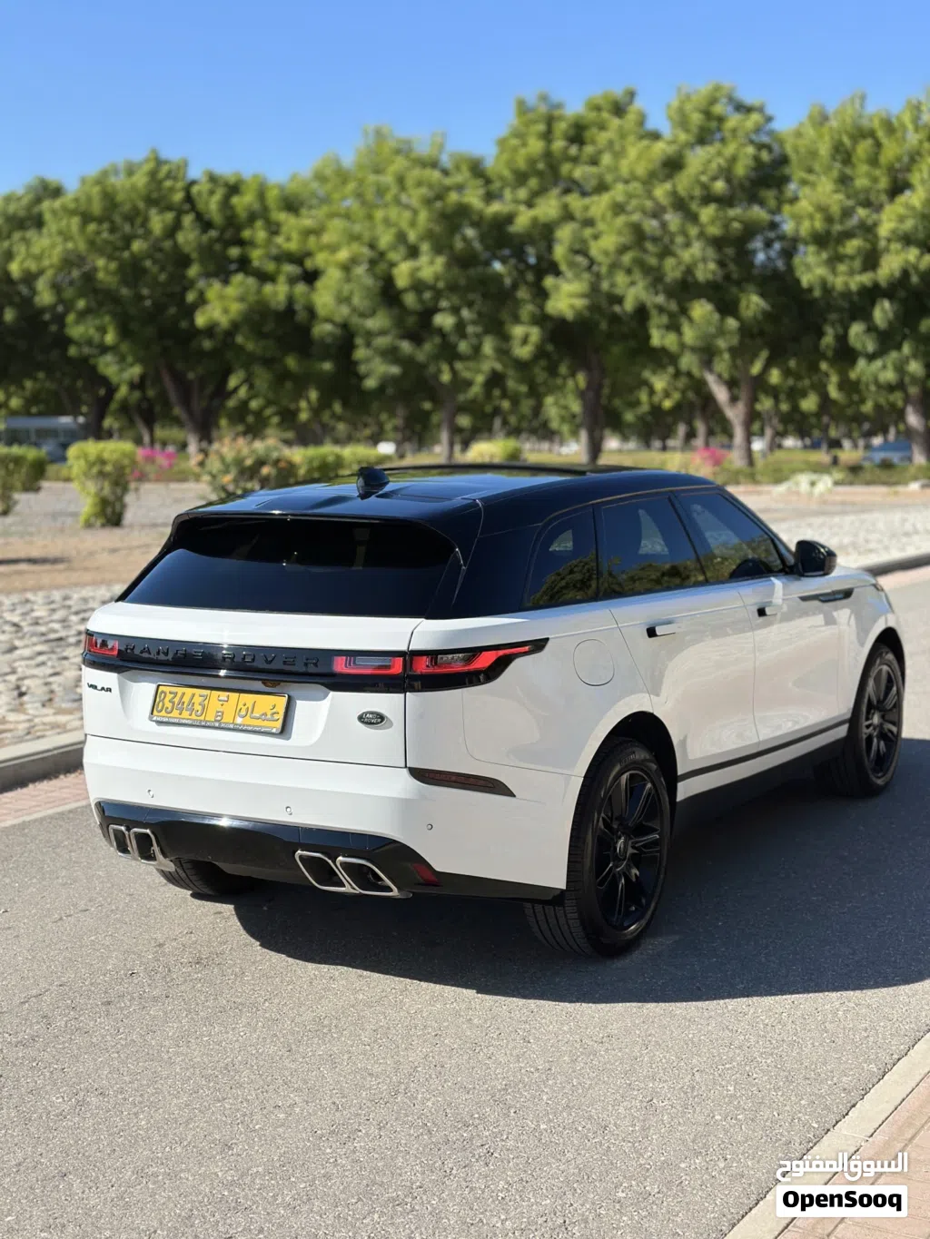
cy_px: 620
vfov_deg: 39.7
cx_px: 465
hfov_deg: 30.3
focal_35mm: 48
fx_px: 1719
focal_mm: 6.86
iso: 100
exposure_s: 1/8197
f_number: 1.78
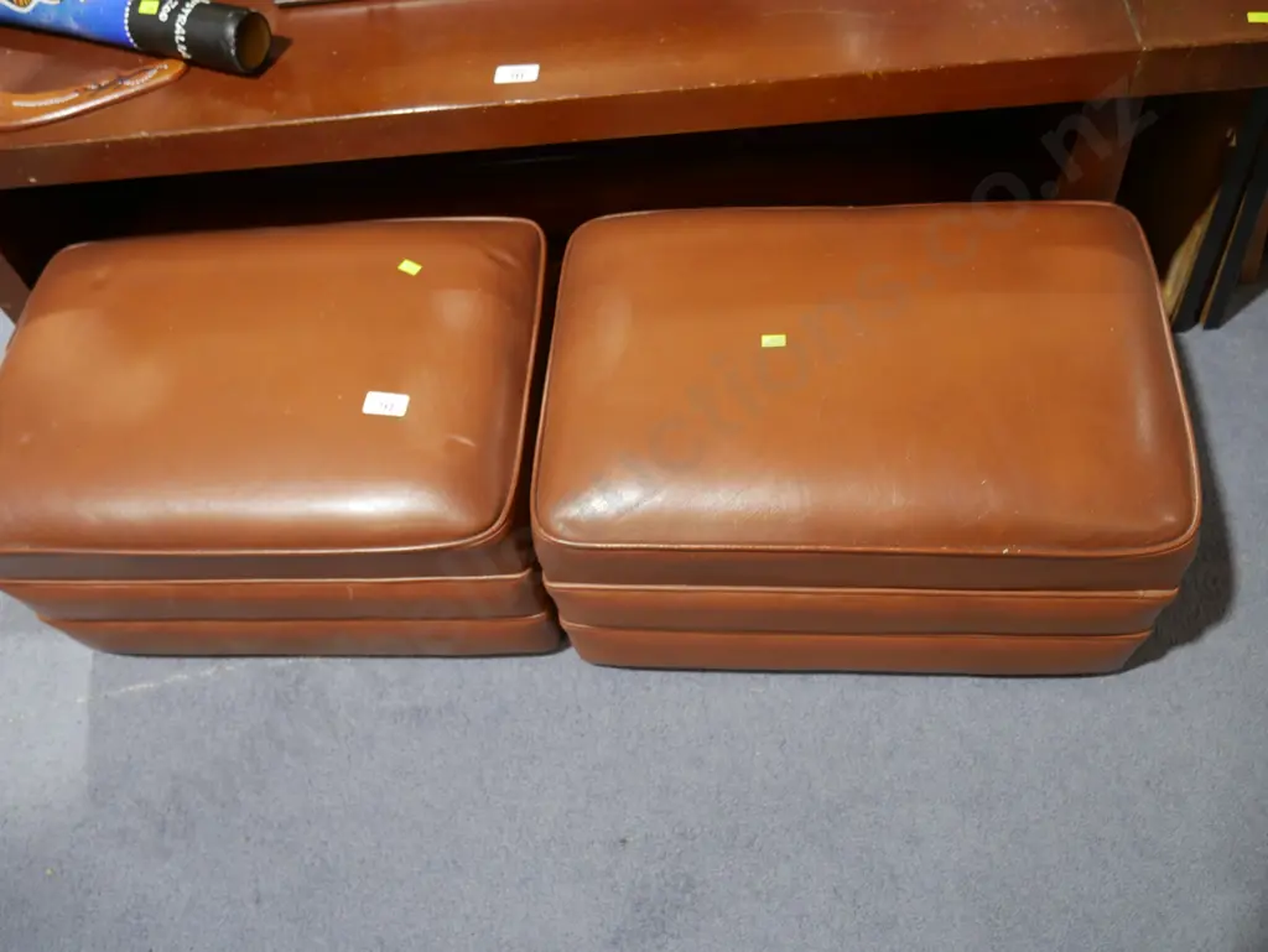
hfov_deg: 63.4
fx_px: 1026
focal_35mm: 28
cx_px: 634
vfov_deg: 49.8
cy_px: 476
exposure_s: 1/60
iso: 640
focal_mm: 14
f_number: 3.5
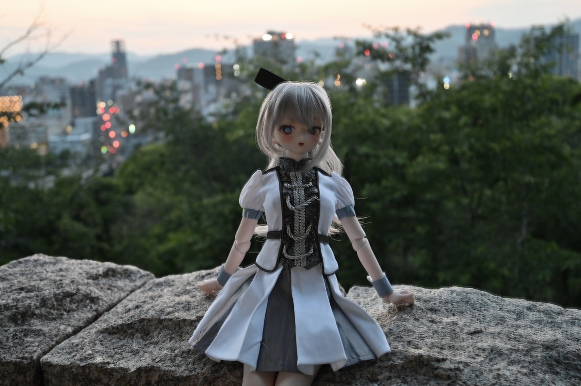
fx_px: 581
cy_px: 193
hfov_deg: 53.2
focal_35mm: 36
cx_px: 290
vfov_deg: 36.8
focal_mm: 36
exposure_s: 1/60
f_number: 5
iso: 5000
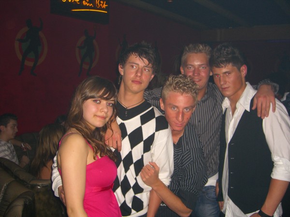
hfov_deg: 49.0
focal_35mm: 38
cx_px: 145
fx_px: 318
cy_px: 108
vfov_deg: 37.7
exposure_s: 1/60
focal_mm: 7.9
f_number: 2.8
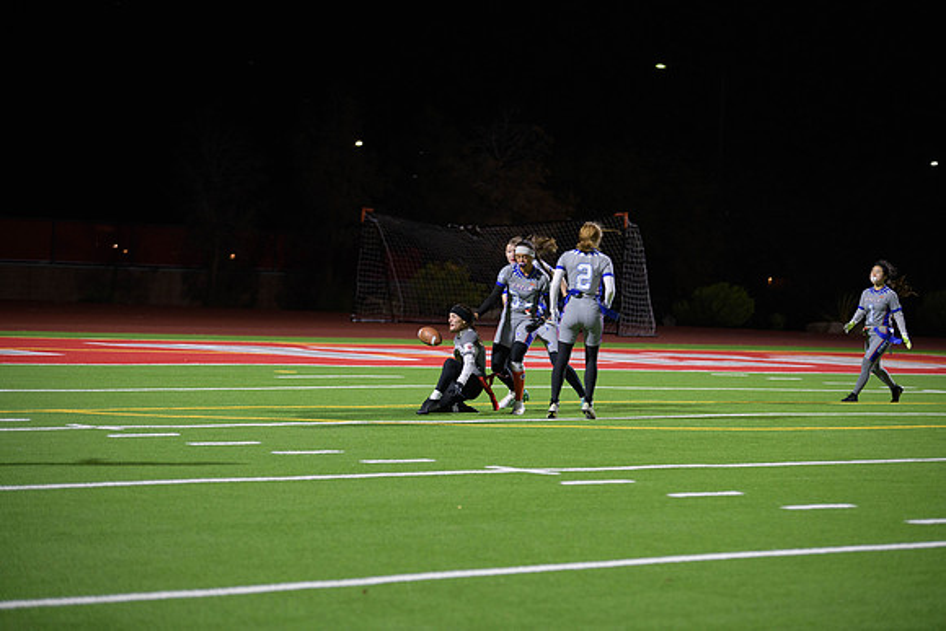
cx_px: 473
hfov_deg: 17.1
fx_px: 3154
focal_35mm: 120
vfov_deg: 11.4
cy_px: 316
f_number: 2.8
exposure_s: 1/200
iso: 1100
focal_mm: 120
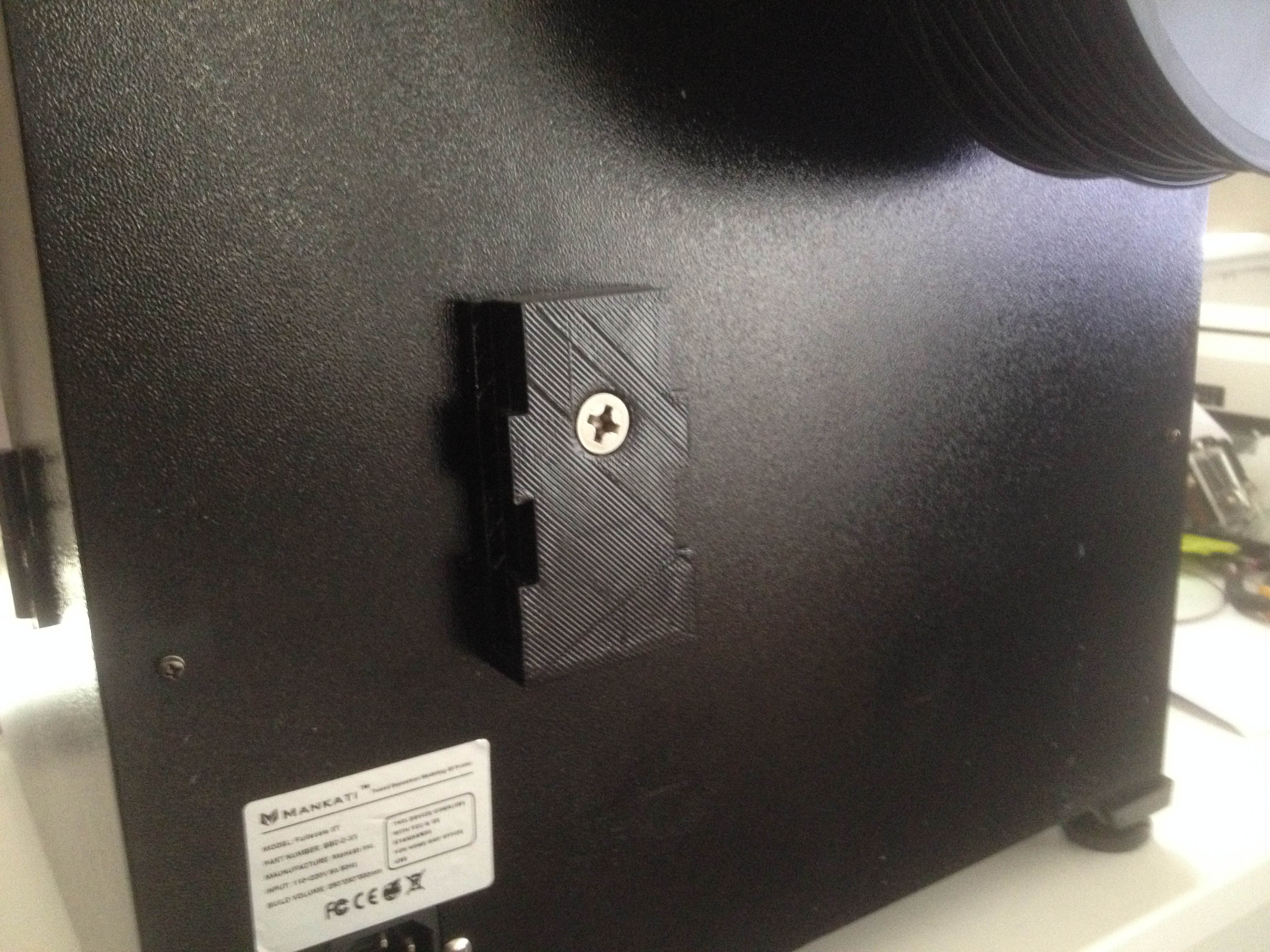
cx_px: 635
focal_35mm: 35
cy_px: 476
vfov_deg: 40.7
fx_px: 1284
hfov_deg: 52.6
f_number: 2.4
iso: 400
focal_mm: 4.28
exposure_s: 1/15
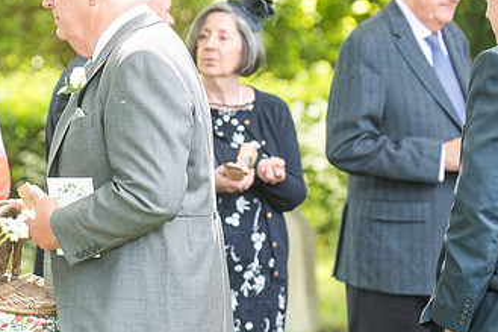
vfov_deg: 4.3
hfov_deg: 6.5
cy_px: 177
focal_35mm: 317
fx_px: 4383
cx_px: 65
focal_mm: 180
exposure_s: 1/400
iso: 2000
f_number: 6.3
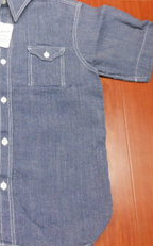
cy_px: 112
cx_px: 1
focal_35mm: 45
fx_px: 301
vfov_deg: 44.3
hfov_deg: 27.0
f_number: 3.7
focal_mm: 5
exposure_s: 1/25
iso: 400
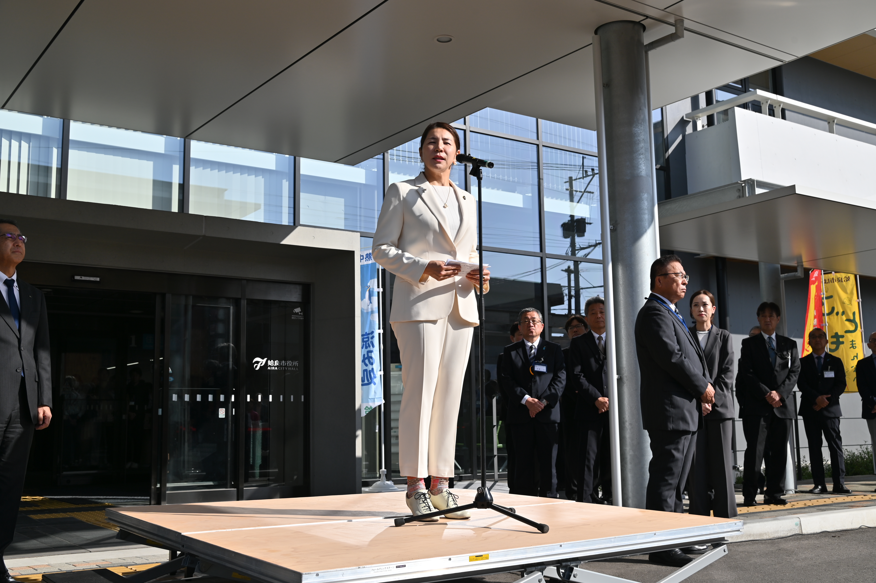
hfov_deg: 50.7
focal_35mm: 38
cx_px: 438
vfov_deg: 35.0
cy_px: 292
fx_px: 924
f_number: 7.1
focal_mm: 38
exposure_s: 1/400
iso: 100
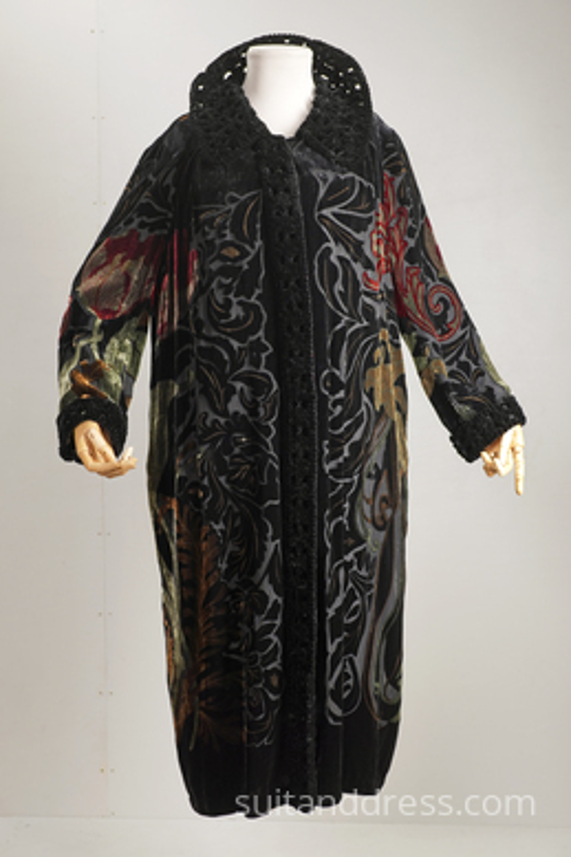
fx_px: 1143
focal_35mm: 48
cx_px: 286
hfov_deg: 28.1
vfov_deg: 41.1
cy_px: 428
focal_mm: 32
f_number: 5.6
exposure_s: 1/25
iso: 320
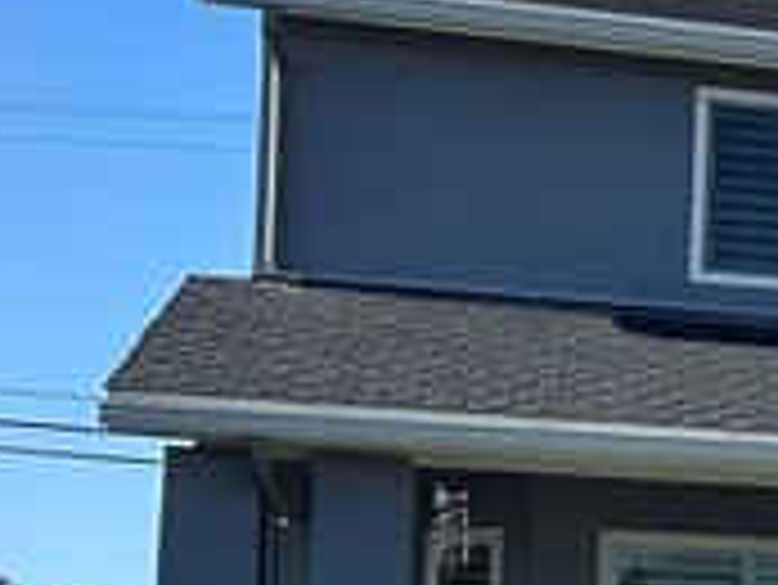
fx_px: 3194
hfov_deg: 10.6
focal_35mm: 142
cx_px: 2195
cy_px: 693
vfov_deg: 10.3
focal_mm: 6.86
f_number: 1.78
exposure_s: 1/3155
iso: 80
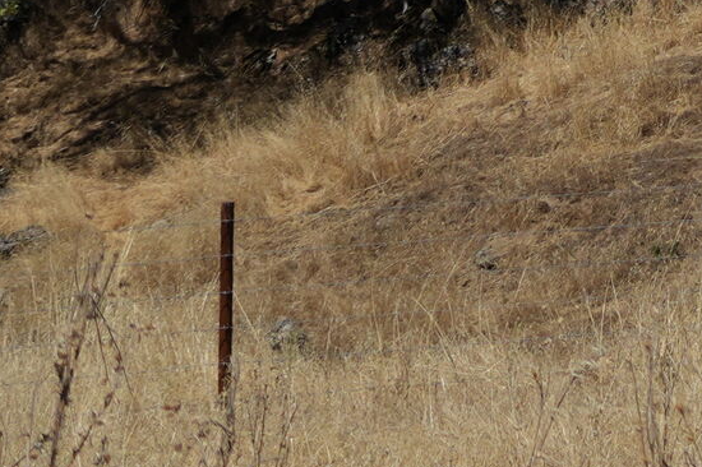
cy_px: -1159
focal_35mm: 393
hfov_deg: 5.1
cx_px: 1490
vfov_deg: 3.4
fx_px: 7659
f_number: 4.5
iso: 200
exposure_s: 1/2500
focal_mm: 50
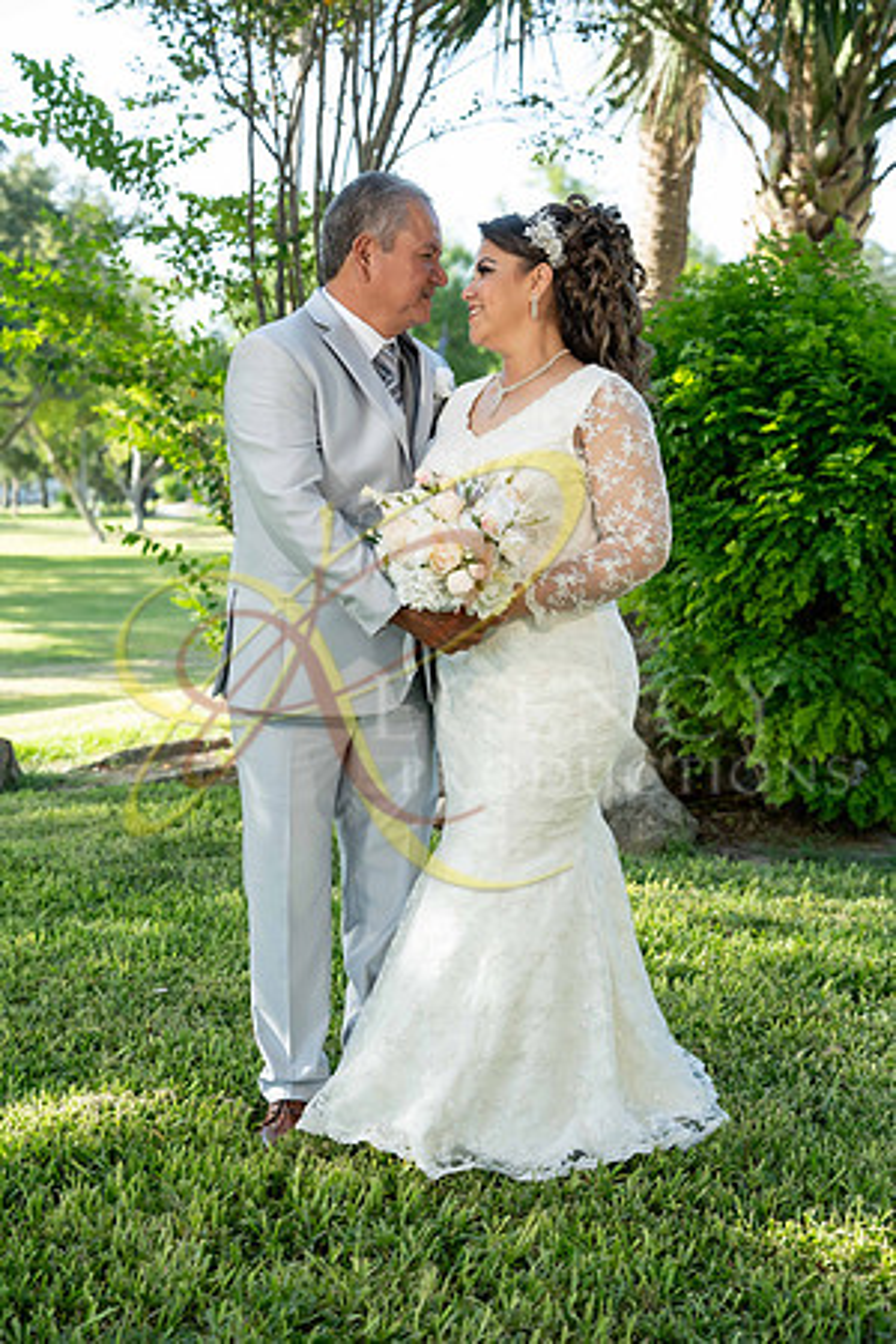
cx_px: 448
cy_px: 672
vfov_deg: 39.6
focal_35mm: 50
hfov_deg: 27.0
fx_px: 1867
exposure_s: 1/500
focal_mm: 50
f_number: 4
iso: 500
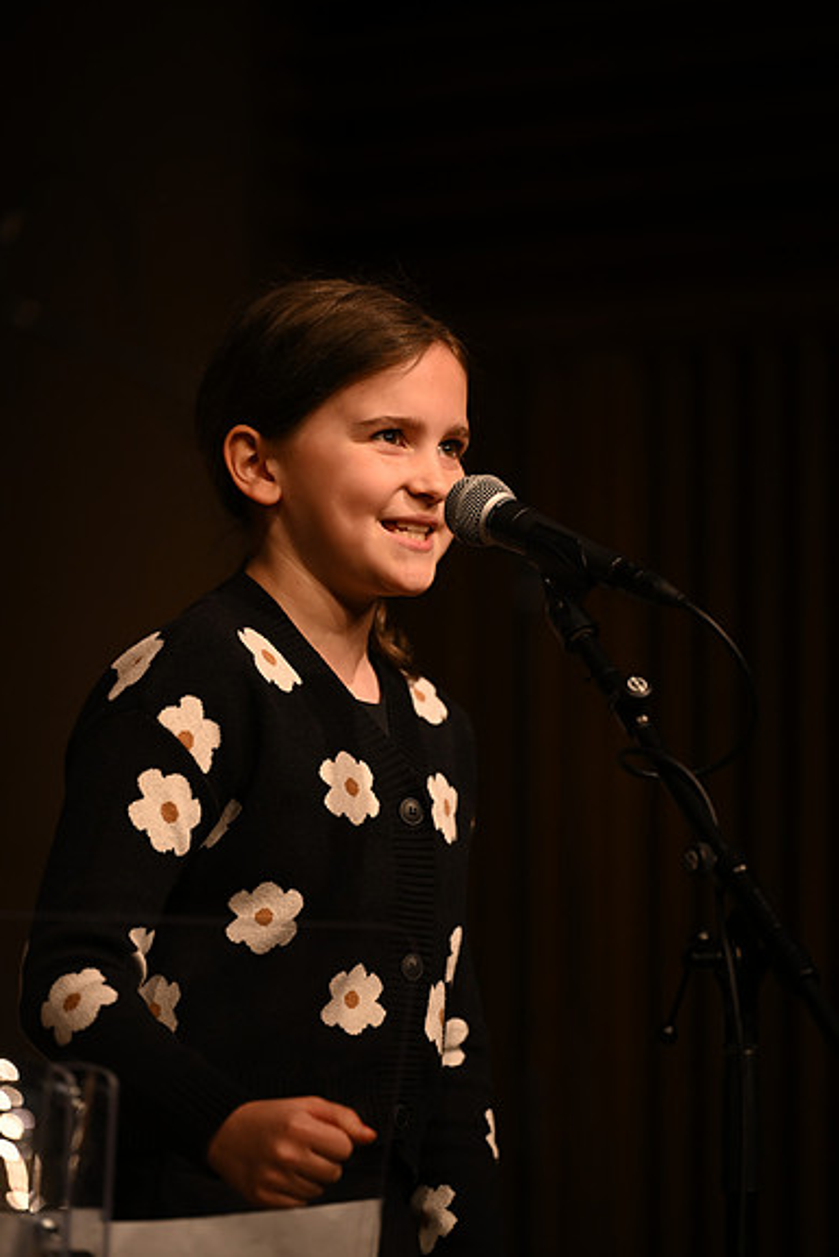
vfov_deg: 10.2
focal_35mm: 201
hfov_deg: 6.8
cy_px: 630
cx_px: 420
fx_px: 7022
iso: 1000
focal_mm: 200
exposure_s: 1/400
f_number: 2.8
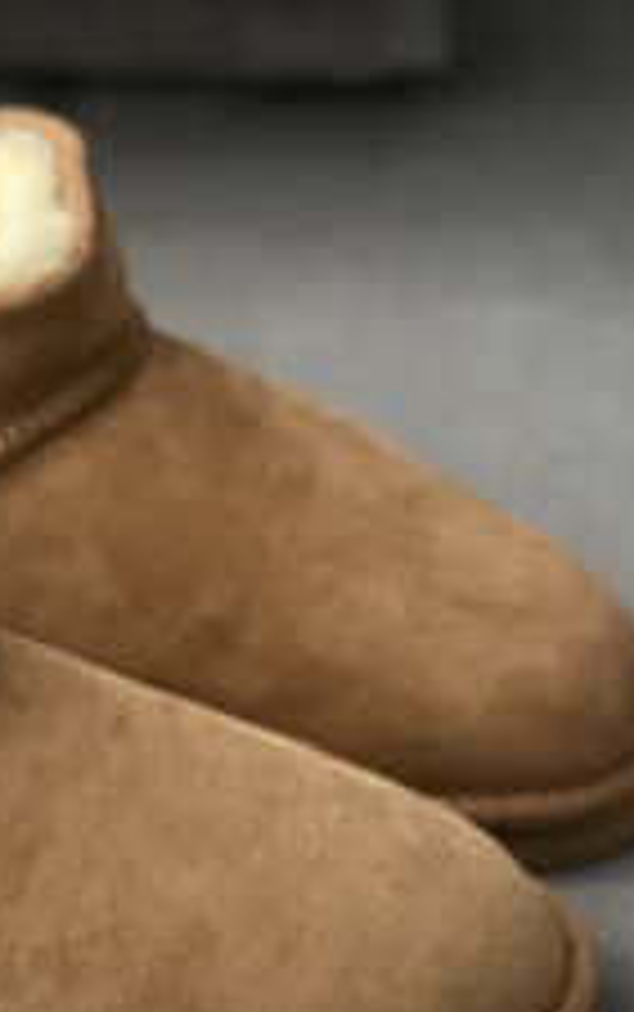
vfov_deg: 11.5
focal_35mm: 181
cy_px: 976
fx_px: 4994
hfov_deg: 7.2
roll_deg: +1.9
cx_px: -119
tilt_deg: -36.6
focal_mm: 9
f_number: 2.8
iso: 400
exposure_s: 1/24
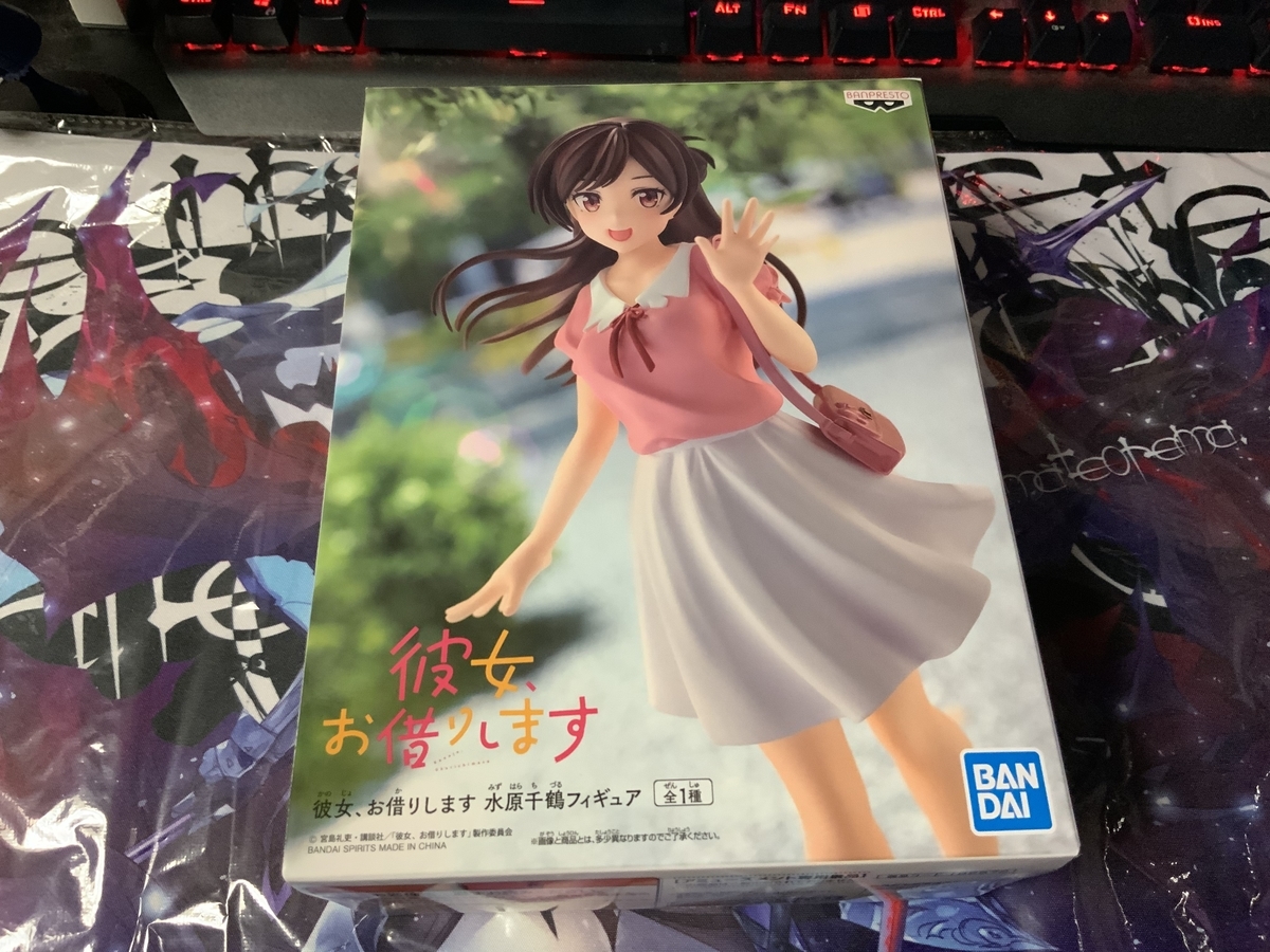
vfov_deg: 48.2
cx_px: 635
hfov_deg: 61.7
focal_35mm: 29
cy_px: 476
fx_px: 1064
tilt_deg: -65.0
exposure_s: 1/33
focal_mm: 3
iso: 250
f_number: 1.8
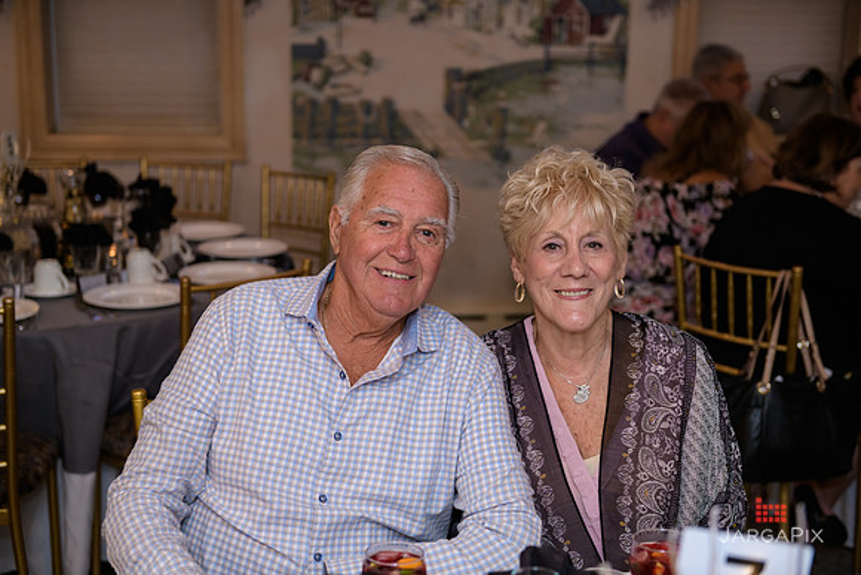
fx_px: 1316
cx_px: 430
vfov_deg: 24.6
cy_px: 288
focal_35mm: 55
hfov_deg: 36.2
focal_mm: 55
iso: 800
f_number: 3.2
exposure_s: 1/125
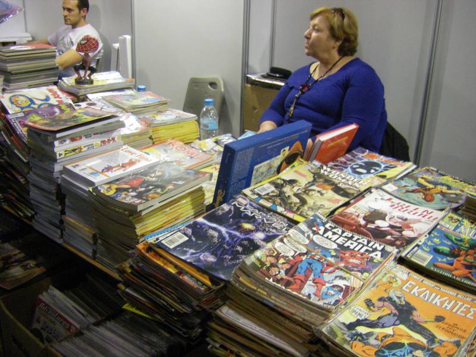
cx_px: 238
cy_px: 178
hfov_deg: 49.0
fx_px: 523
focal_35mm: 38
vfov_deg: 37.7
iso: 500
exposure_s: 1/50
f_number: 3.5
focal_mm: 6.3
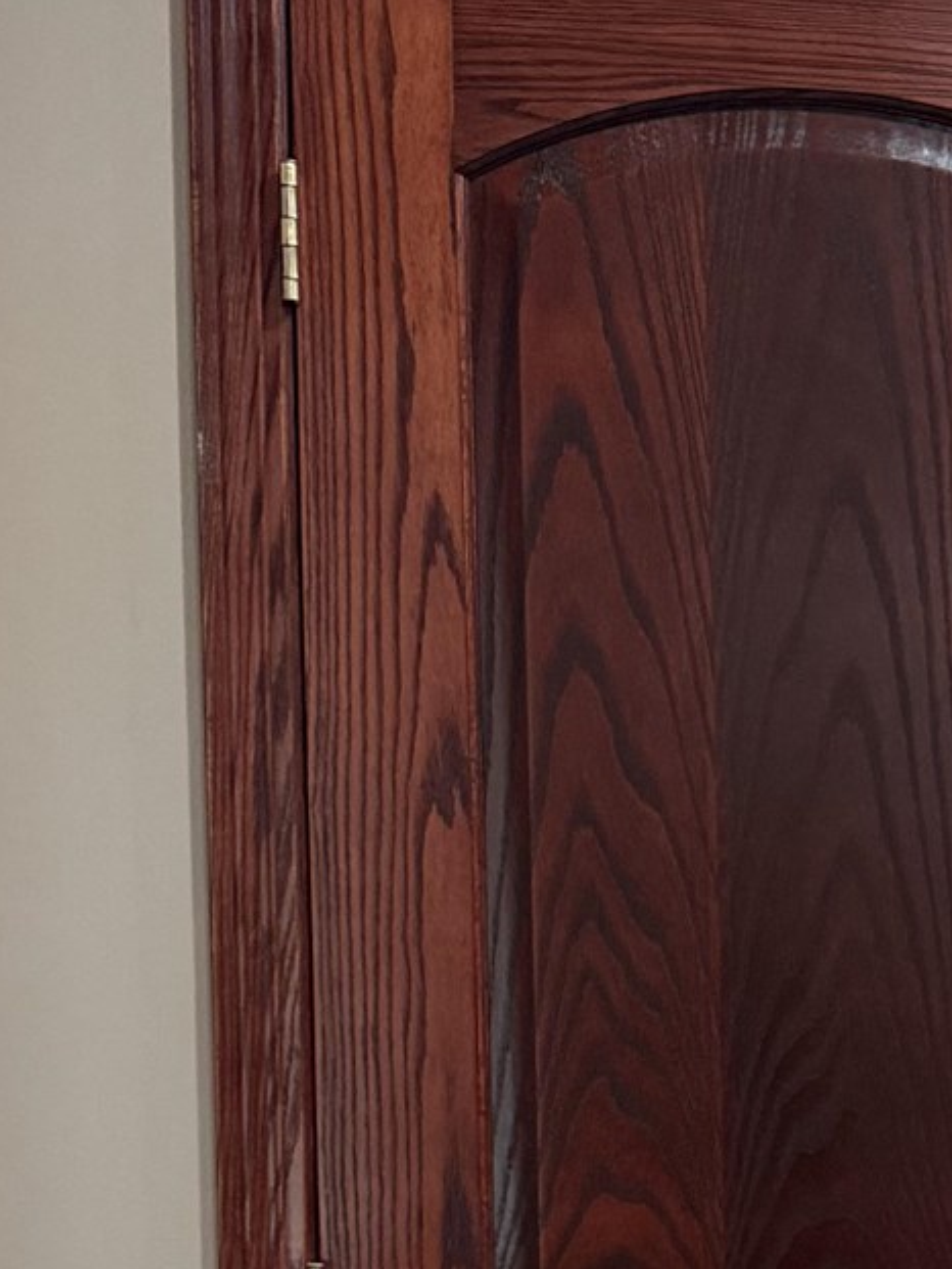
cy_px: 1208
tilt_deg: -6.0
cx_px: 1544
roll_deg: -1.0
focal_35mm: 89
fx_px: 3262
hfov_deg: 15.0
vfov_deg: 21.4
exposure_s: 1/60
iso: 320
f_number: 1.78
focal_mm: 6.76
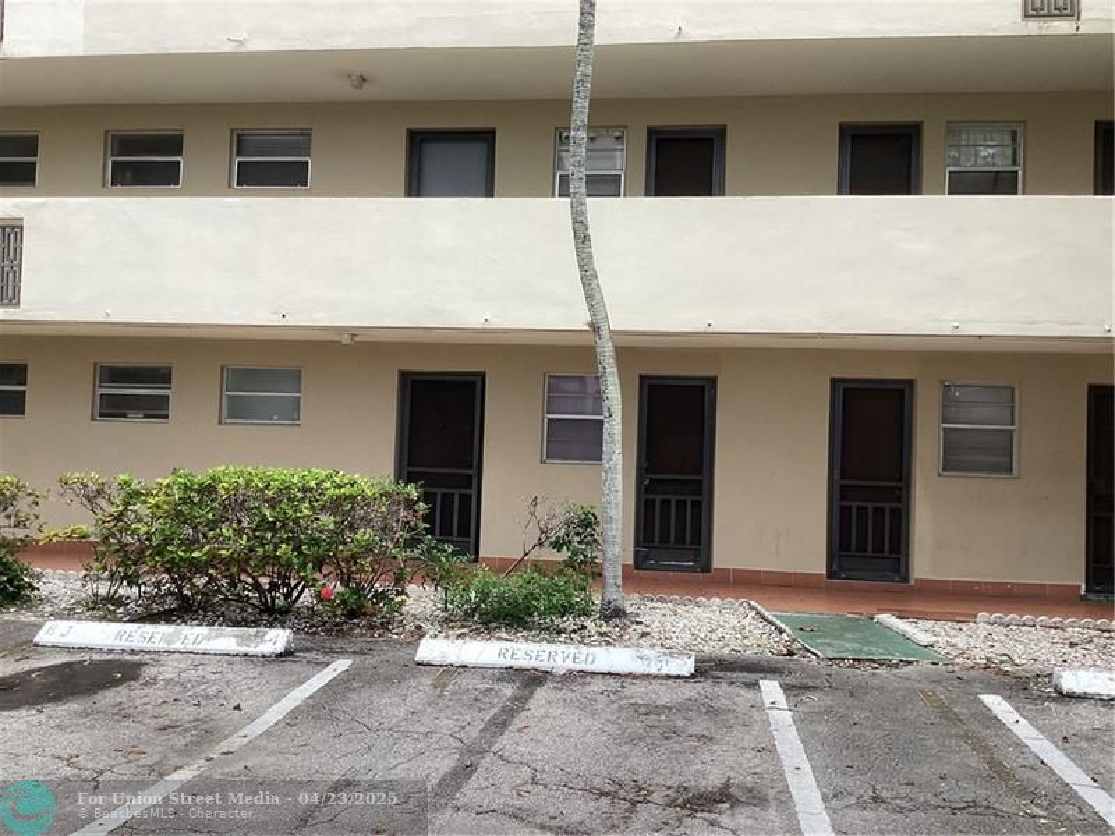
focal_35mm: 31
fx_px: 999
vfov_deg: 45.4
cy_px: 418
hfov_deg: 58.4
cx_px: 558
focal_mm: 3.3
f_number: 2.4
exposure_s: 1/426
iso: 25
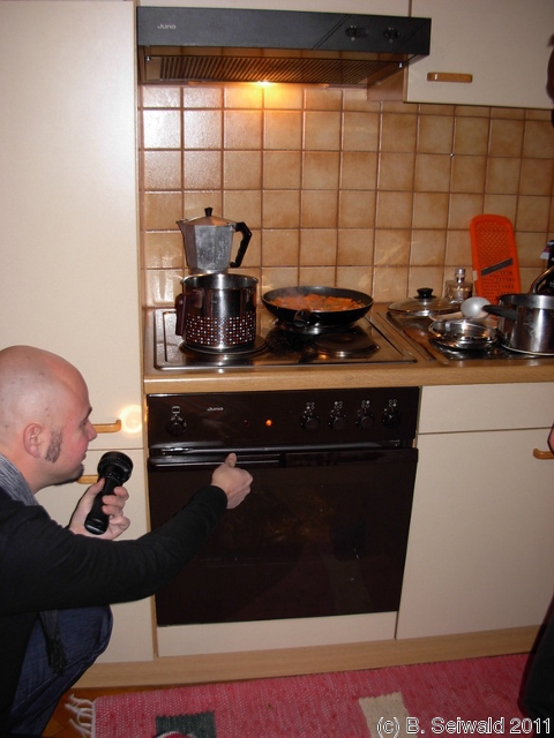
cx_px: 277
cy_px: 369
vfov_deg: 49.0
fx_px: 811
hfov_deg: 37.7
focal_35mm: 38
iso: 79
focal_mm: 6.3
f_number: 2.9
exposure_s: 1/32
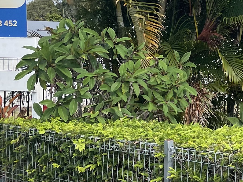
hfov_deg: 17.2
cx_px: 380
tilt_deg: -3.5
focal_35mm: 101
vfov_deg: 14.6
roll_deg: -1.3
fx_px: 709
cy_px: 79
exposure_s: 1/2020
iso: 32
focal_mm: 4.2
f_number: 1.6
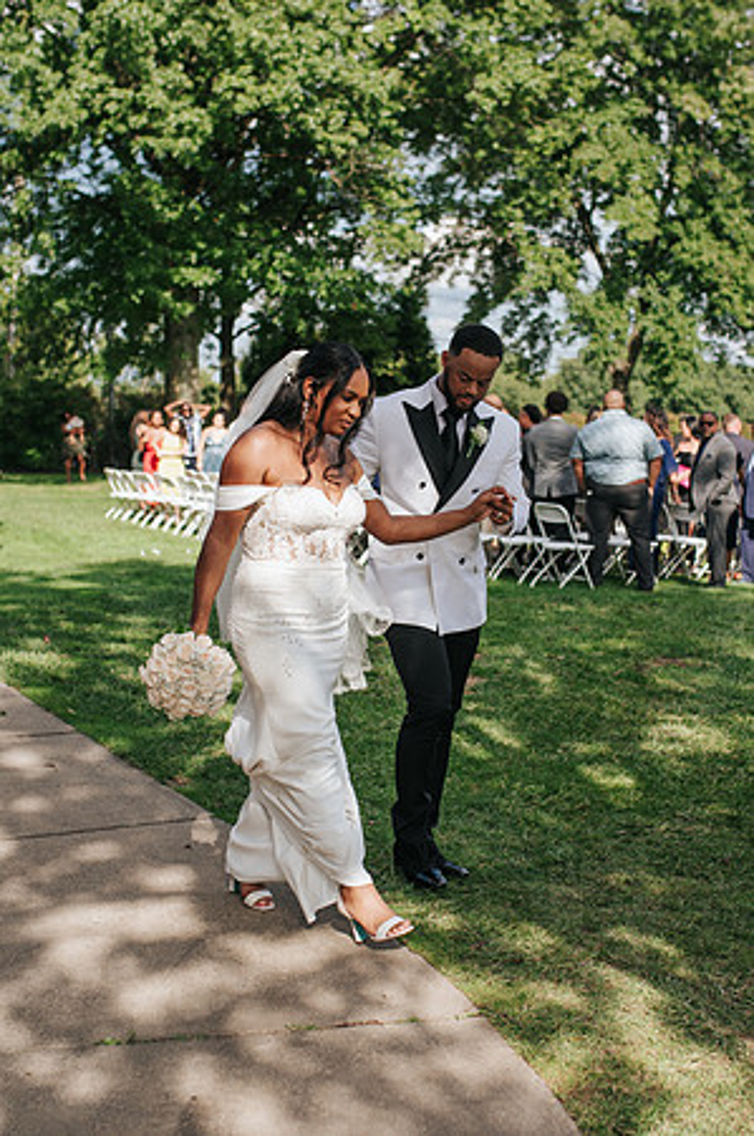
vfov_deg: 37.8
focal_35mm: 53
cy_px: 568
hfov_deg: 25.6
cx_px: 429
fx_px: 1655
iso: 250
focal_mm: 35
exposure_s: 1/3200
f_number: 2.8
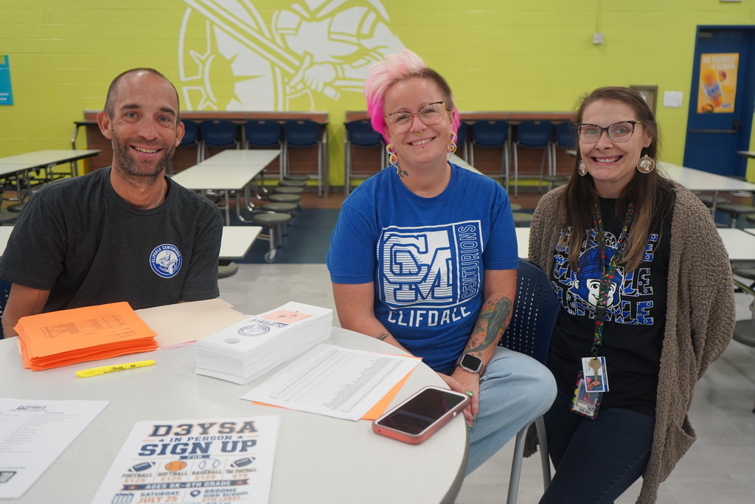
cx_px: 378
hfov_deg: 58.7
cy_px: 252
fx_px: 671
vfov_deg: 41.1
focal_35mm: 32
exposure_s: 1/160
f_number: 4
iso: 1000
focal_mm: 32
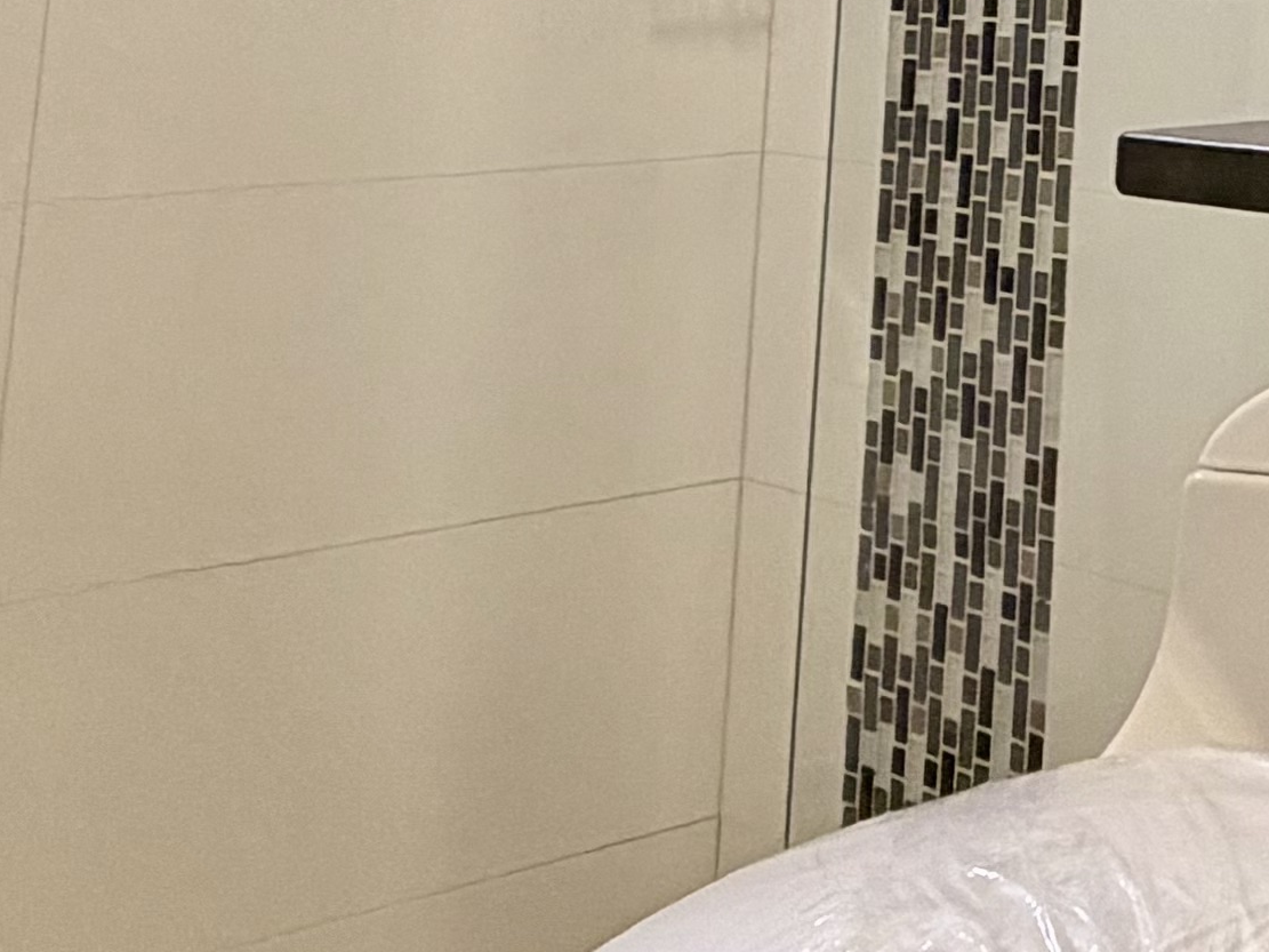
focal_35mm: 72
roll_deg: +0.5
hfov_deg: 21.6
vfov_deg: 18.2
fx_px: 2639
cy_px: -477
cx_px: 2017
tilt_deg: +7.8
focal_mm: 2.22
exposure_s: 1/63
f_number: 2.2
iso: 320
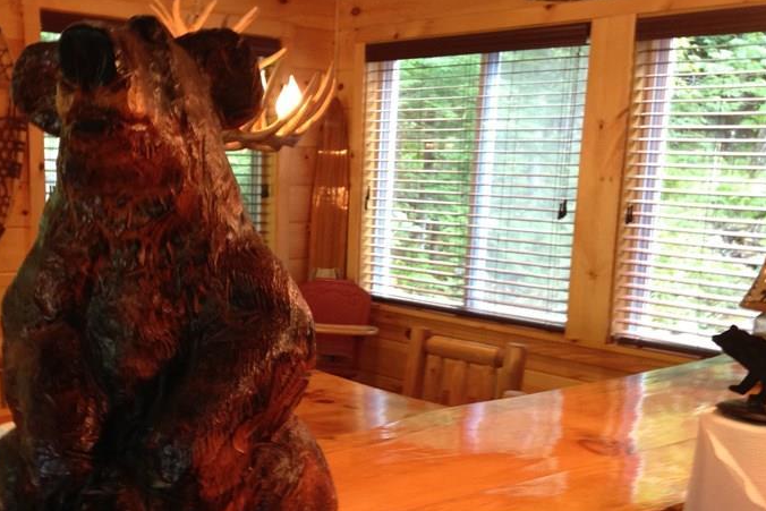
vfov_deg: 25.7
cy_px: 376
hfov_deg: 37.7
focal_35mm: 52
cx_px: 244
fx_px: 1107
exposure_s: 1/20
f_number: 2.4
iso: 100
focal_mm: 4.12
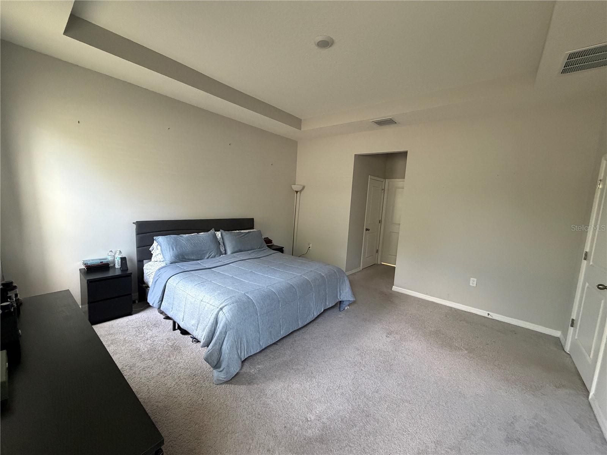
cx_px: 304
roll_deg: -2.8
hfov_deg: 102.1
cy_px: 228
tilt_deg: -6.3
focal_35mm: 14
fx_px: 245
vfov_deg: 85.7
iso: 500
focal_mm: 2.22
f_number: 2.2
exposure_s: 1/60
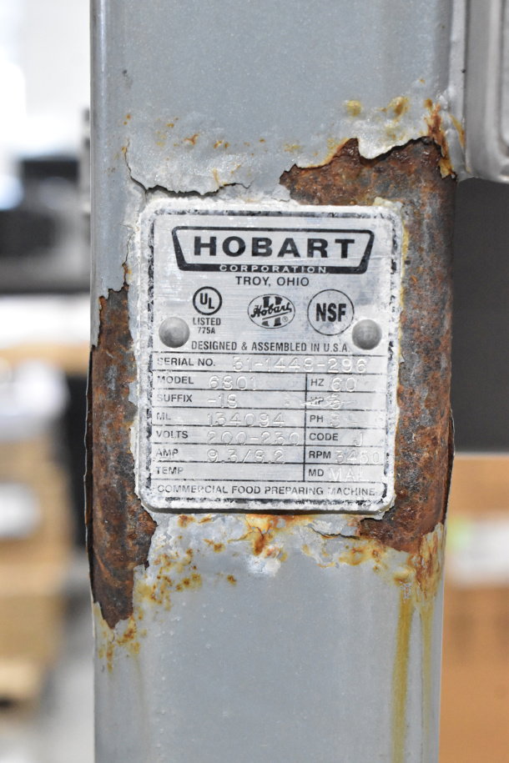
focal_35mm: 82
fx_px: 1750
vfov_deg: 24.6
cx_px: 254
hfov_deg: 16.6
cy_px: 382
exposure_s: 1/200
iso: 6400
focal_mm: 55
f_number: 7.1
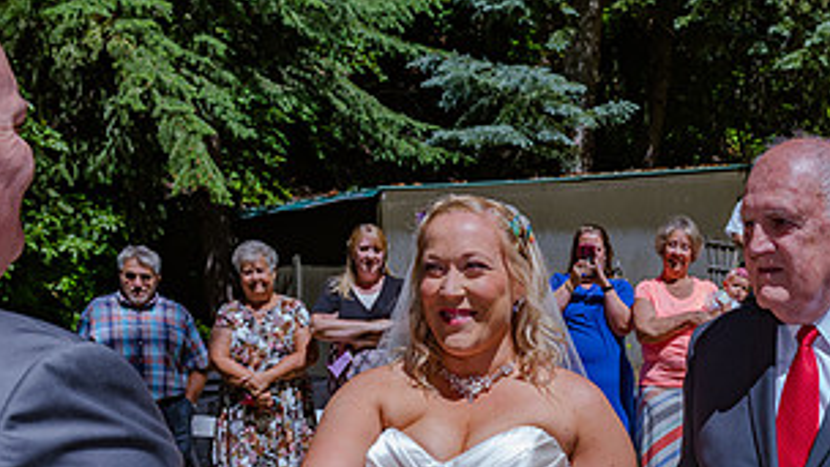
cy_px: 436
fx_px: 1144
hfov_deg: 38.3
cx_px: 672
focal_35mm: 52
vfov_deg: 22.4
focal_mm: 26
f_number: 6.3
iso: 160
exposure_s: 1/500
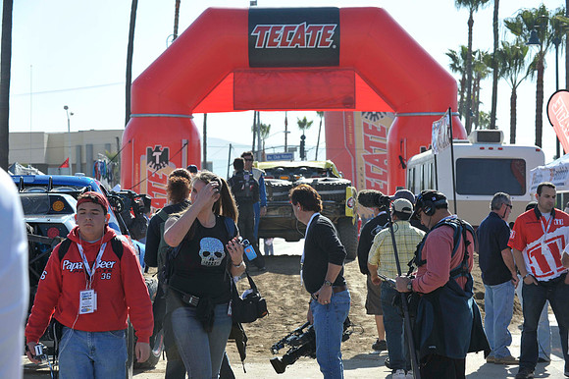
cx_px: 284
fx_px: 1738
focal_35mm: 110
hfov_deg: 18.6
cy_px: 190
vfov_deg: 12.4
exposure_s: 1/400
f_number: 10
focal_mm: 110
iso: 320
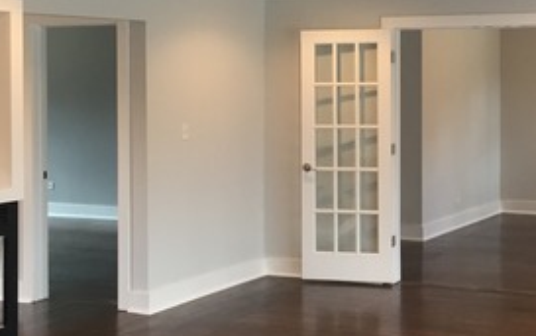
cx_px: 418
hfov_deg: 28.1
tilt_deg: -1.8
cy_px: 110
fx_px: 1052
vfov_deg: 18.1
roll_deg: +0.0
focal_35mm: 72
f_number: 2.2
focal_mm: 4.15
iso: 64
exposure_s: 1/30
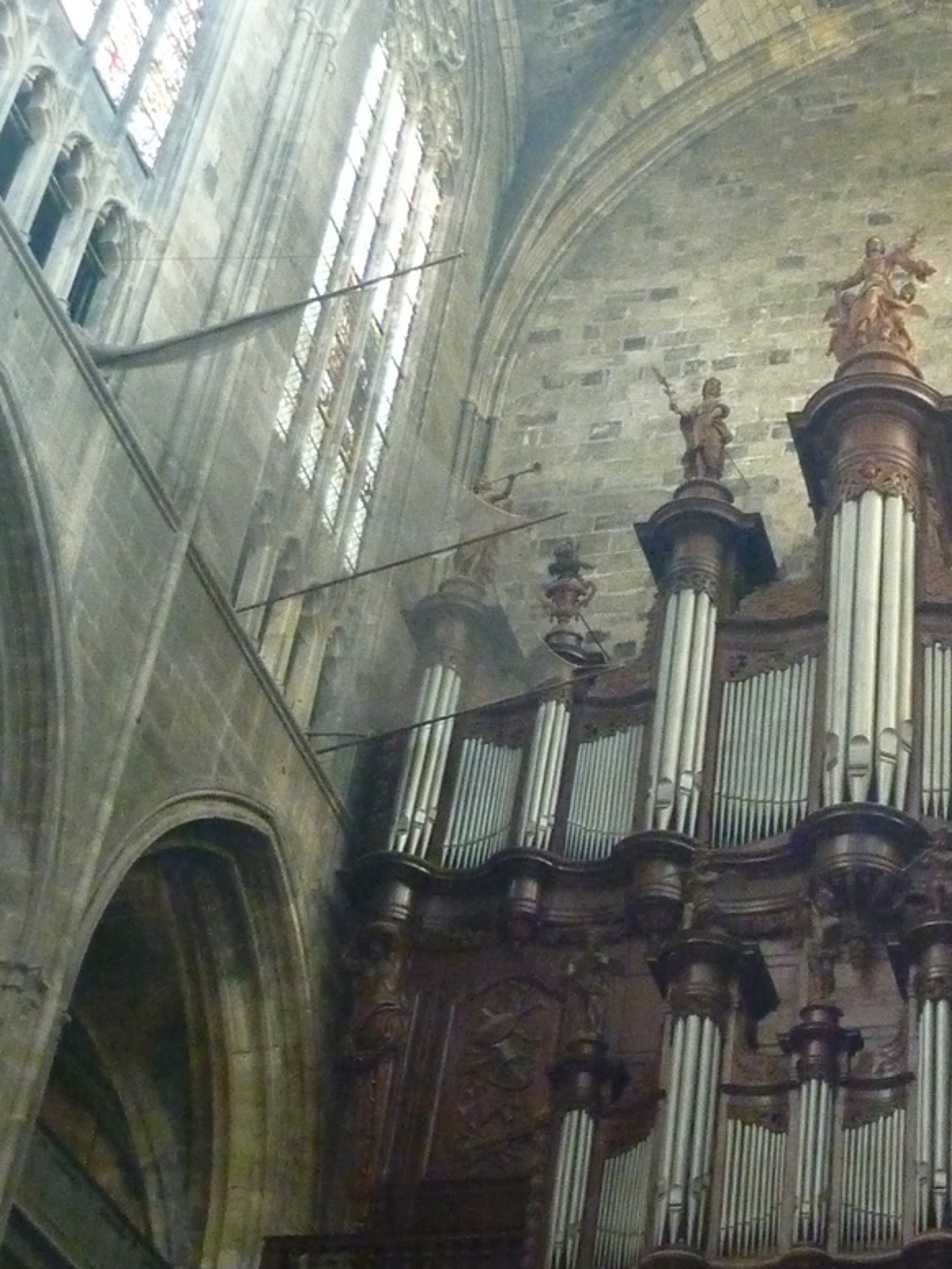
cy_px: 764
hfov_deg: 23.1
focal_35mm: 62
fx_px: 2272
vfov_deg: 31.1
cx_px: 859
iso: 800
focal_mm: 5
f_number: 3.4
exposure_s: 1/13
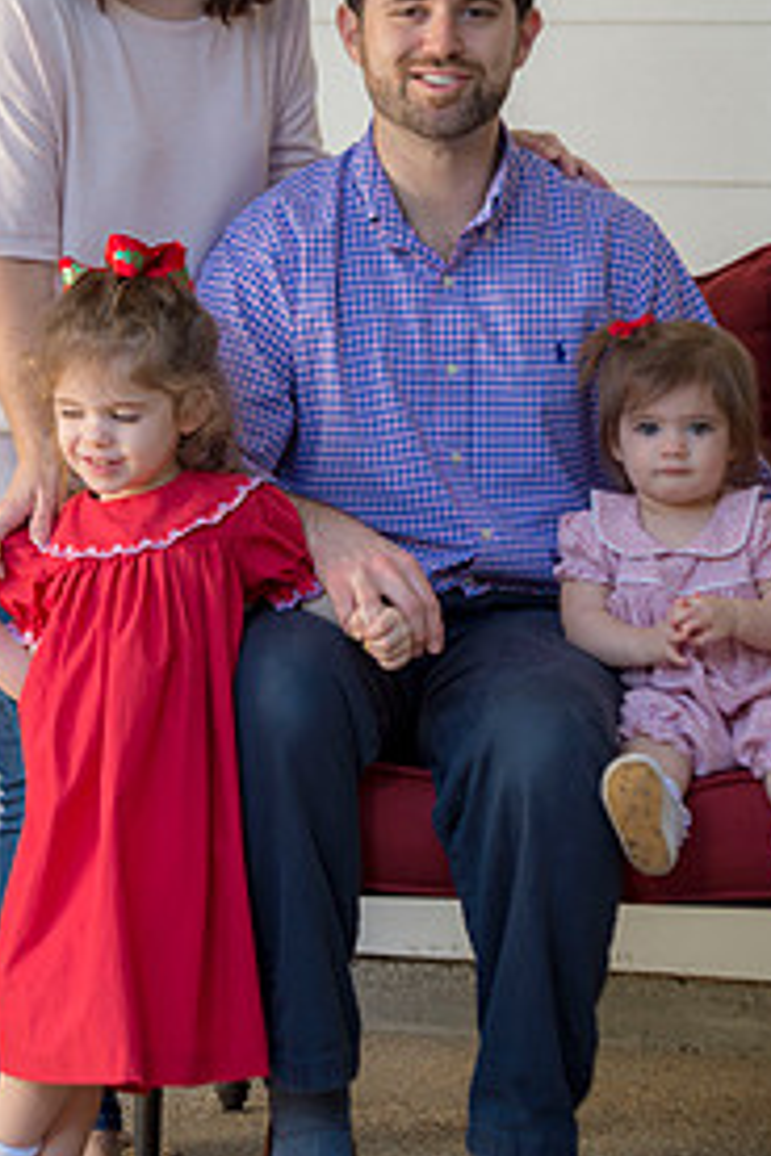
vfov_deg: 12.0
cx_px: 321
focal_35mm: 171
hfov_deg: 8.0
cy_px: 532
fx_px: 5493
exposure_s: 1/200
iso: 320
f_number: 4
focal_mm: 105
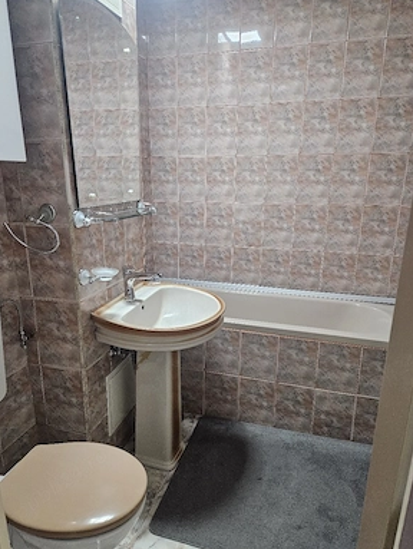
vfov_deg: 71.5
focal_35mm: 24
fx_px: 381
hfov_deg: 56.9
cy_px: 278
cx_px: 201
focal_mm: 5.4
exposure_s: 1/101
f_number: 1.8
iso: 640
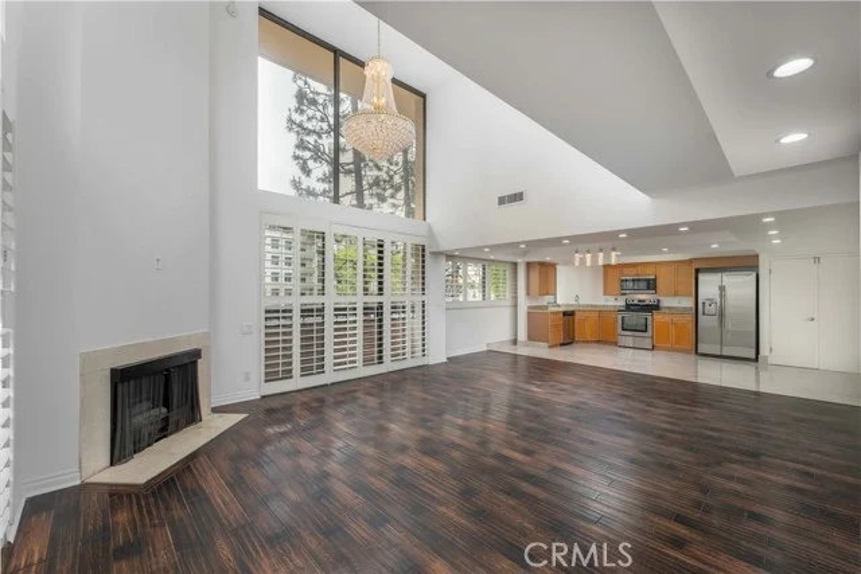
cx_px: 430
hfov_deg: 104.2
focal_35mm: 14
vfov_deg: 81.2
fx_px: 335
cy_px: 287
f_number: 9
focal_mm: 14
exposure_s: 1/160
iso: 320
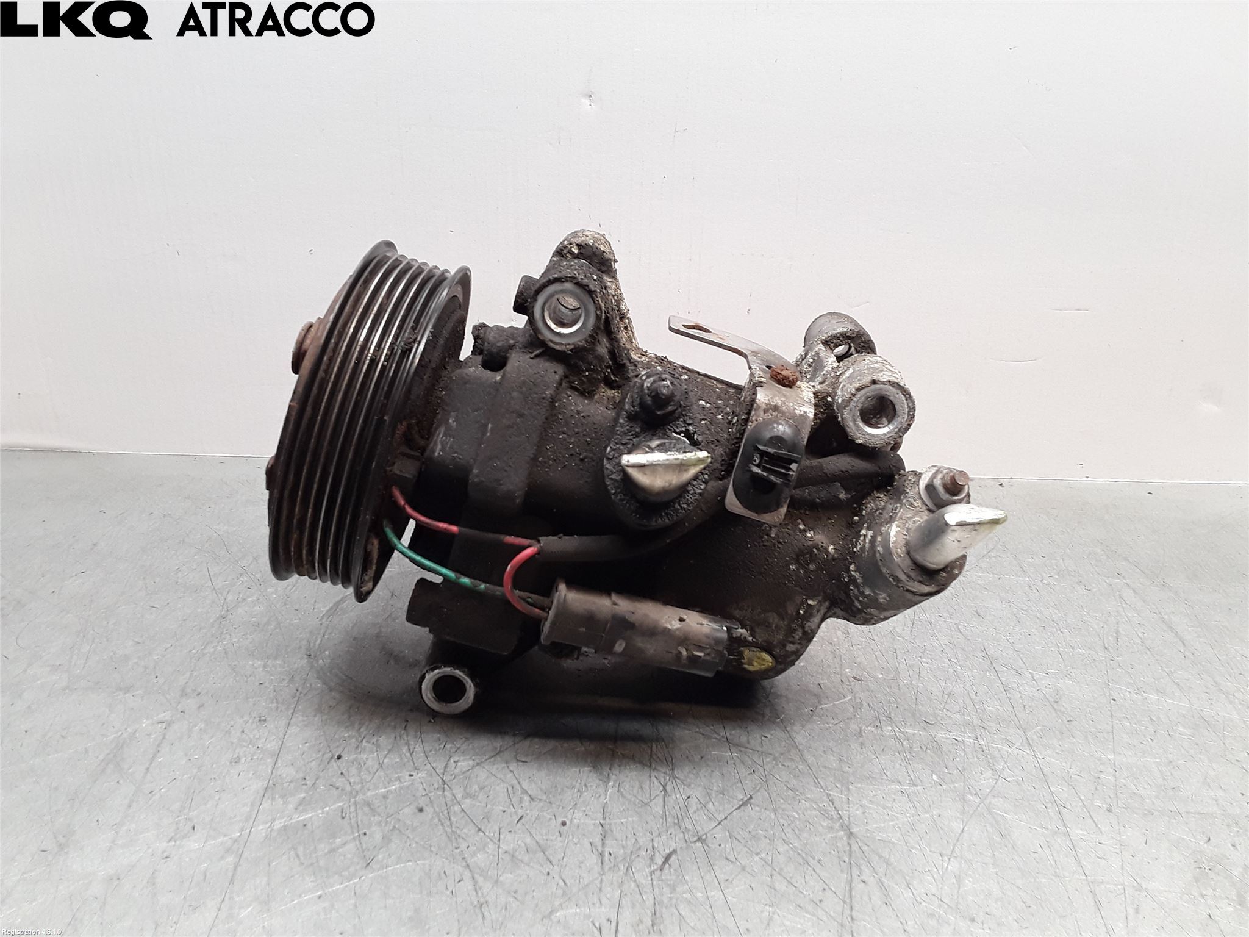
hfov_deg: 63.4
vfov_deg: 49.7
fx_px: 1010
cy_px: 468
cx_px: 624
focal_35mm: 28
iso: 64
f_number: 1.9
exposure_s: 1/50
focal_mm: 2.91
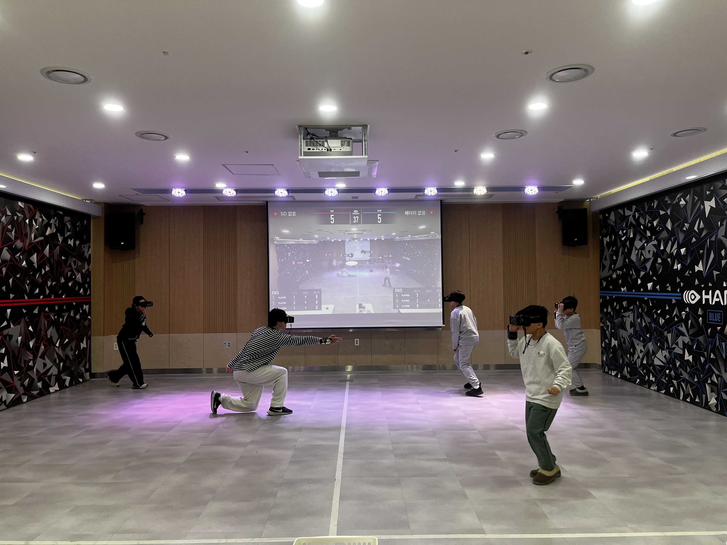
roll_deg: +0.4
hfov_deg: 67.3
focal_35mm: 26
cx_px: 364
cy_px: 272
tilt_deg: +0.8
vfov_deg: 53.1
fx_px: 546
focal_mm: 5.1
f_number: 1.6
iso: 80
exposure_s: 1/120
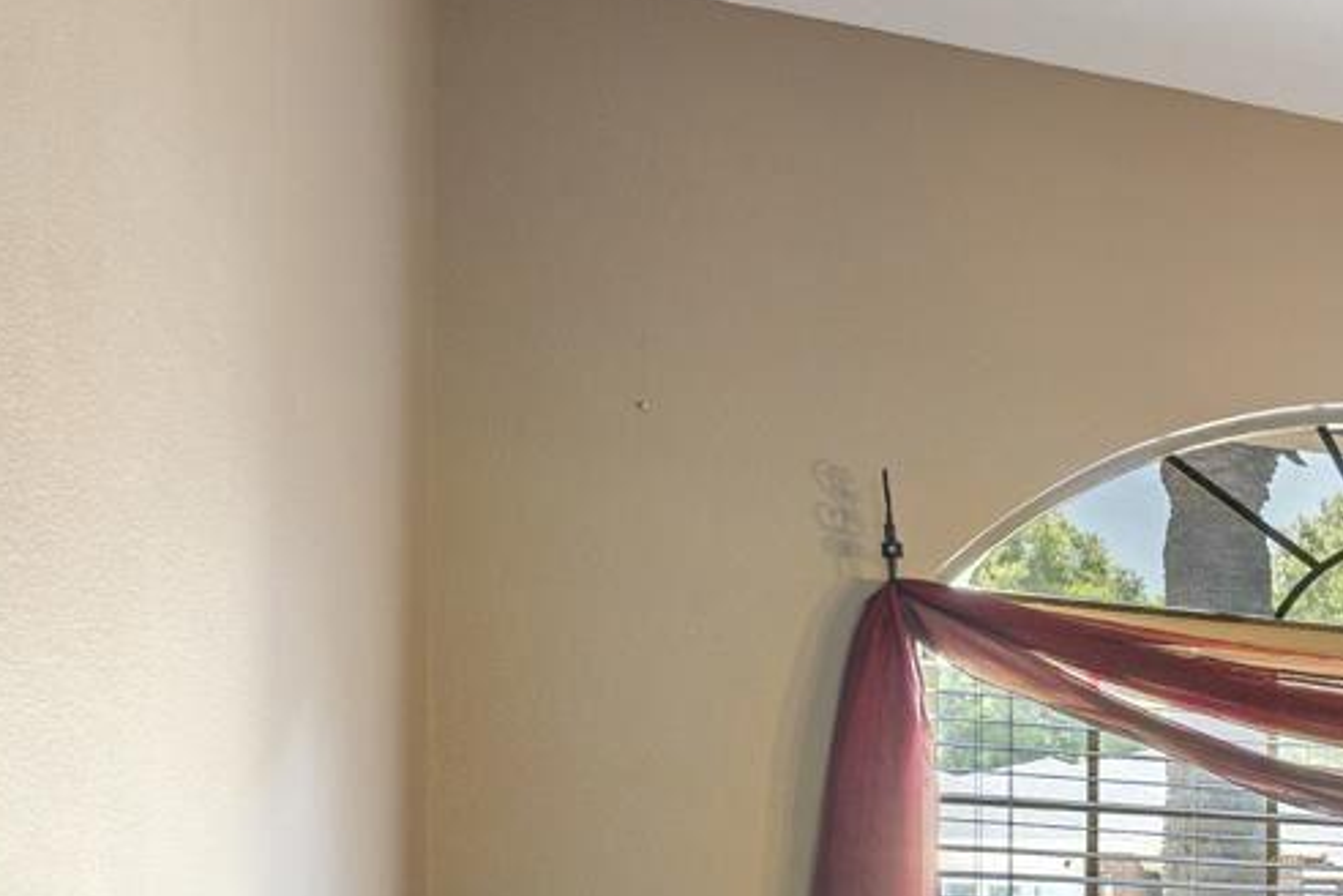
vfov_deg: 19.3
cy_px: 1165
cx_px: 2214
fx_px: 2425
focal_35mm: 65
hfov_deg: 22.6
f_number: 8
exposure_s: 1/1.25
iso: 320
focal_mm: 16
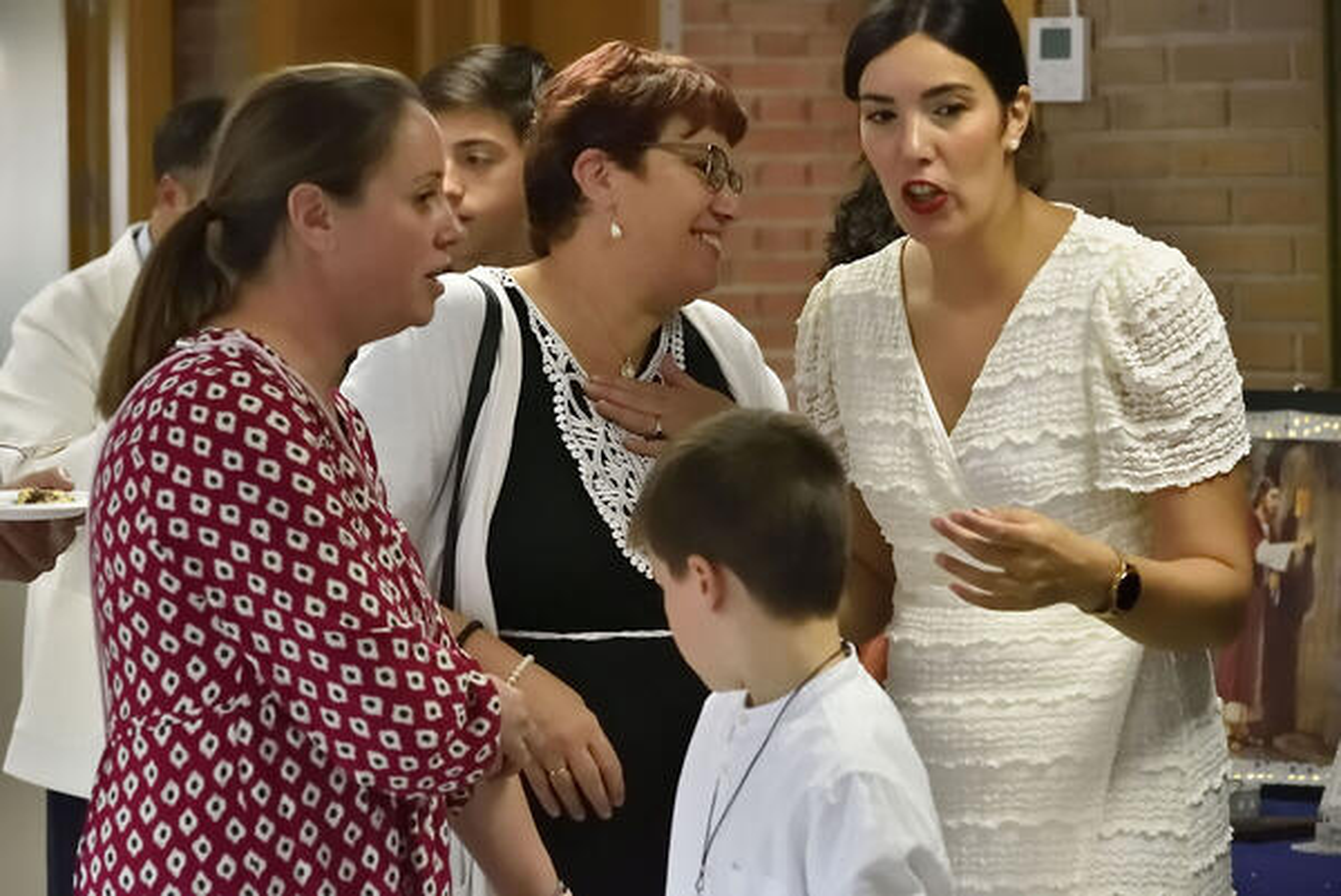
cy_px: 448
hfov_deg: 13.7
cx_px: 670
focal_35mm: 150
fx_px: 5591
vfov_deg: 9.2
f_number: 9
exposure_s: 1/640
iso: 12800
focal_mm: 150
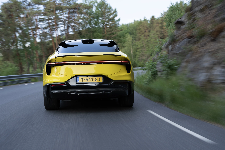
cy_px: 75
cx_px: 112
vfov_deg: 26.5
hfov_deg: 38.9
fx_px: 319
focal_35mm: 51
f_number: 6.3
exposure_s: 1/20
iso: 320
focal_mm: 51
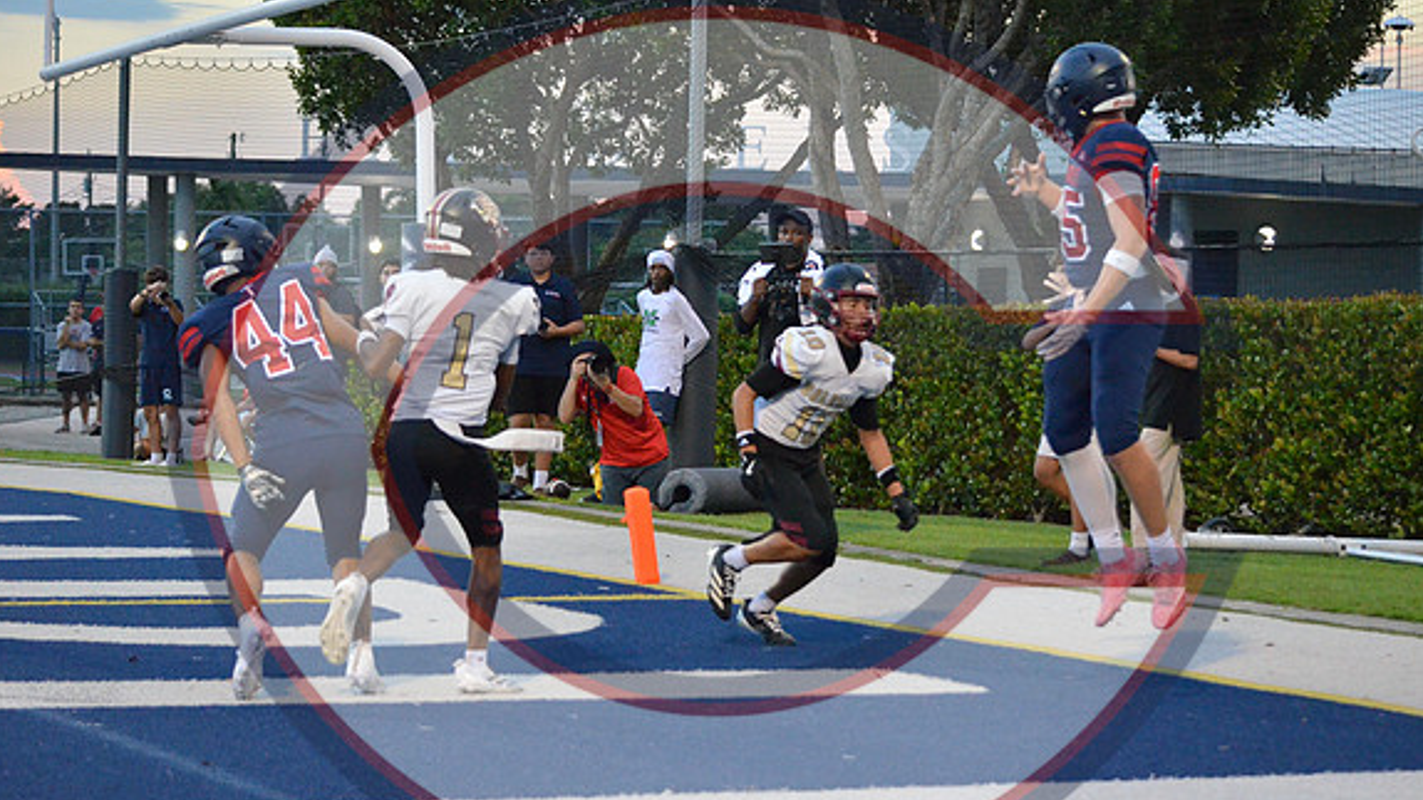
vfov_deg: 10.6
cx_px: 707
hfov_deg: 18.8
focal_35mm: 114
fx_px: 4302
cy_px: 448
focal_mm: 72
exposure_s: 1/500
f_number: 4.5
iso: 3200
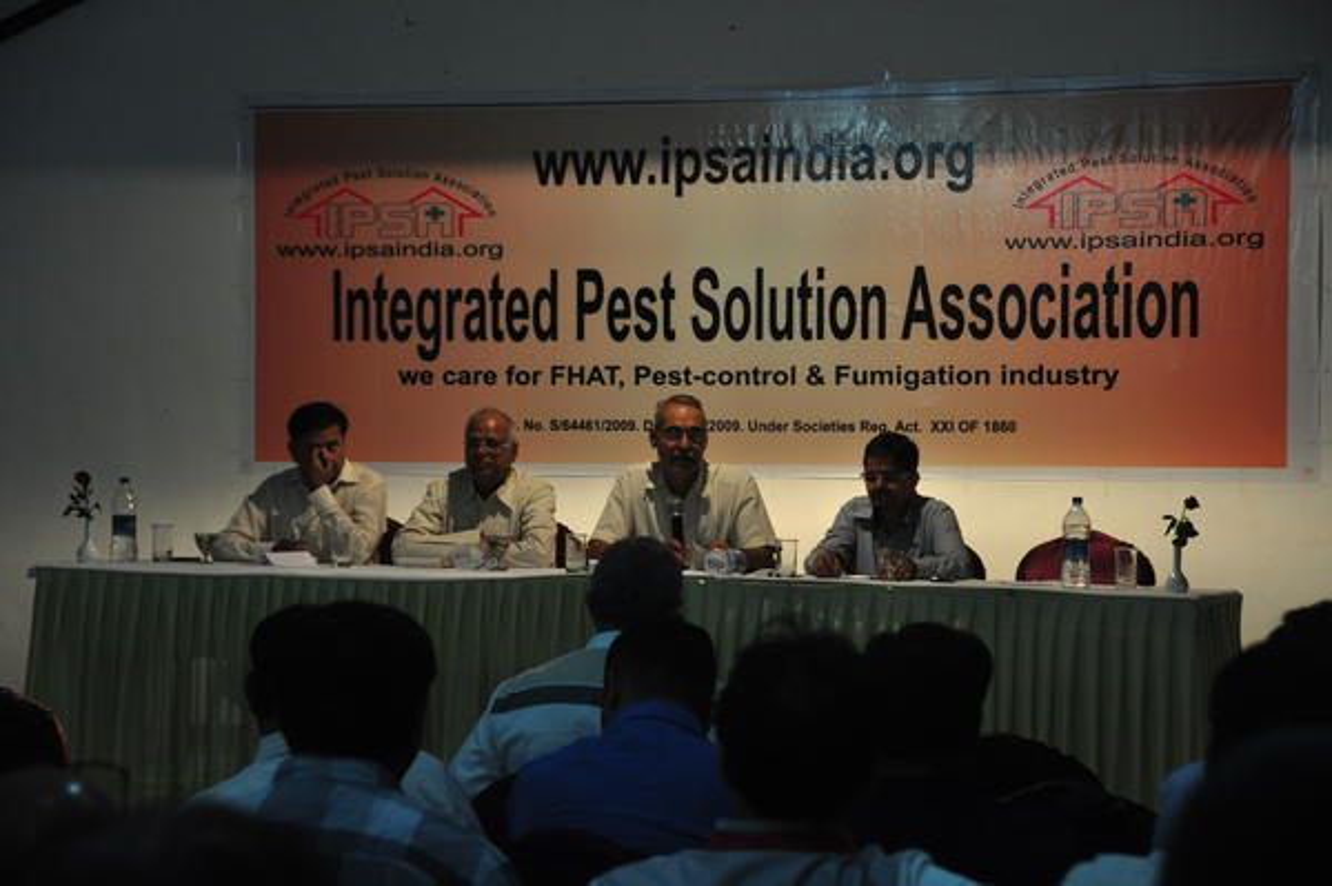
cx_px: 666
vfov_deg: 13.0
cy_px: 443
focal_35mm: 105
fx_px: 3882
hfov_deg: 19.5
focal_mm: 70
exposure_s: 1/125
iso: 800
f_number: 5
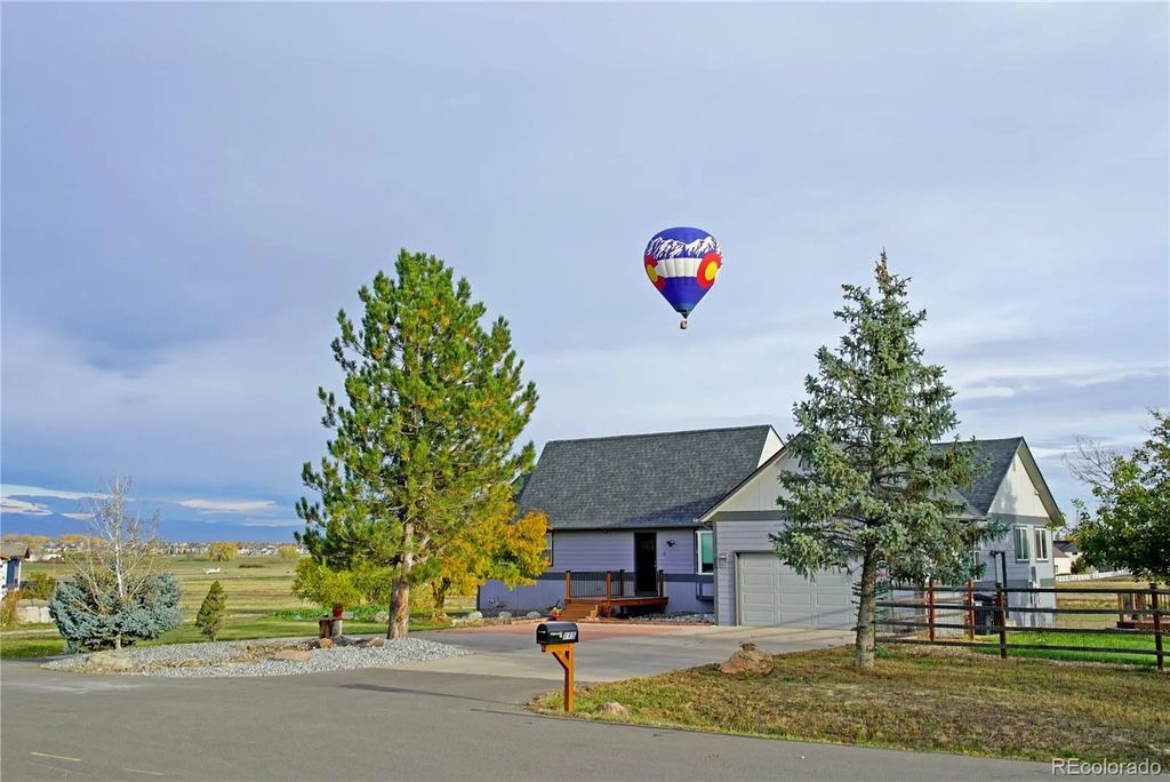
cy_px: 391
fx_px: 1041
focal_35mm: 32
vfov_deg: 41.2
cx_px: 585
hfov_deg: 58.7
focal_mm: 32
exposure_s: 1/80
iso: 100
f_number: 10
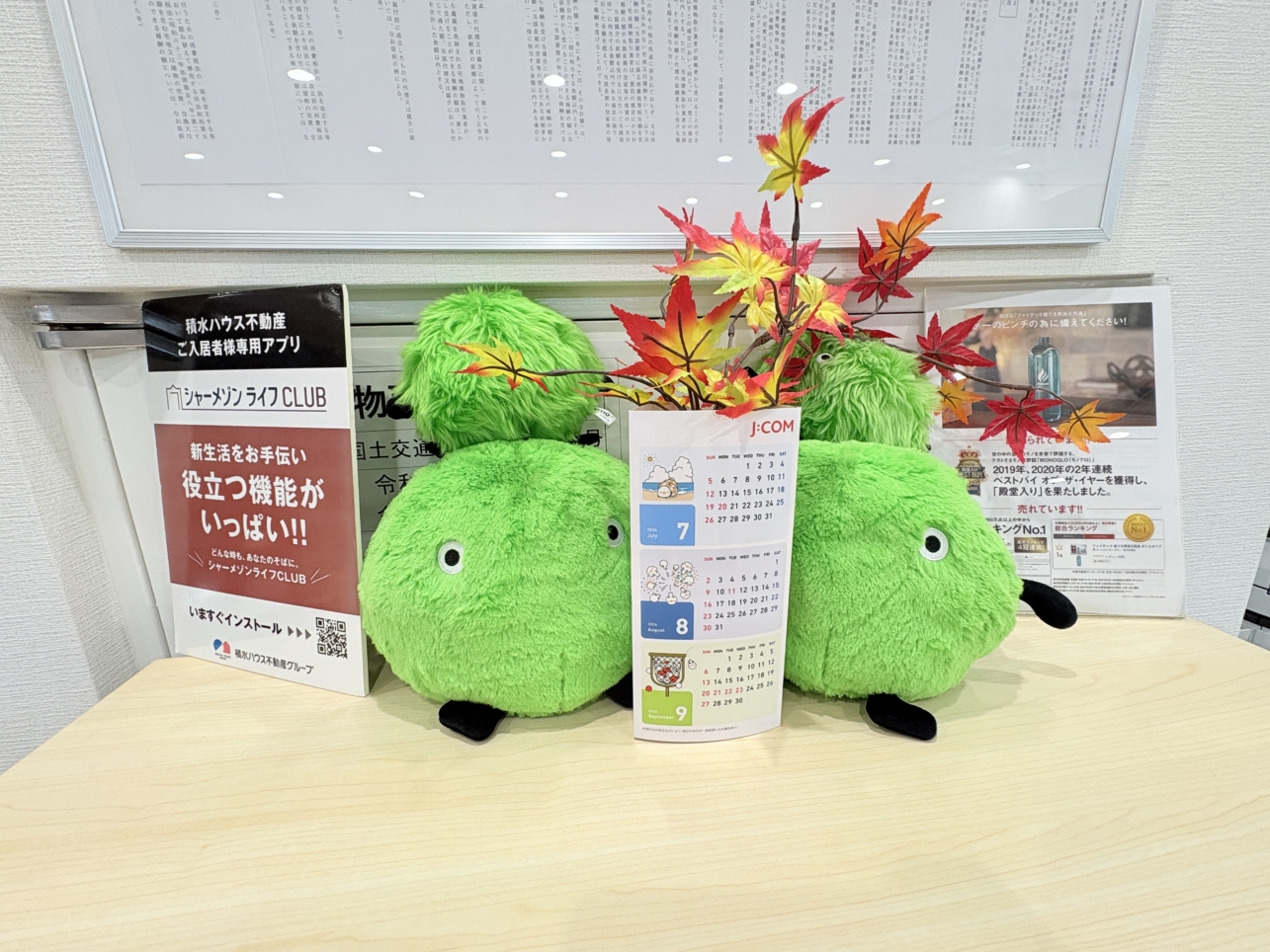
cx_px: 635
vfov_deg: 85.7
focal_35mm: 14
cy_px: 476
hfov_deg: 102.1
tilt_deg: -12.1
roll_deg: +2.0
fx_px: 514
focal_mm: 2.22
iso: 100
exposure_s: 1/100
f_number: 2.2
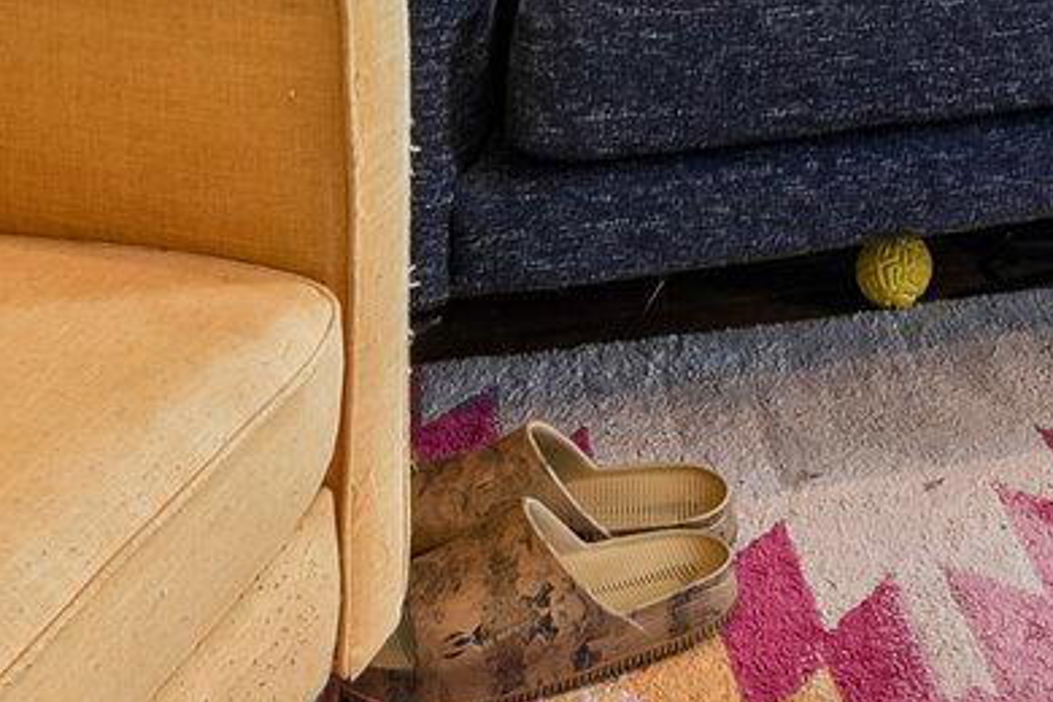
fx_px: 2457
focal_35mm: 84
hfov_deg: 23.4
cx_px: 988
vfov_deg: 12.3
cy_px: -1054
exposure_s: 1/40
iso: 400
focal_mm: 16
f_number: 8
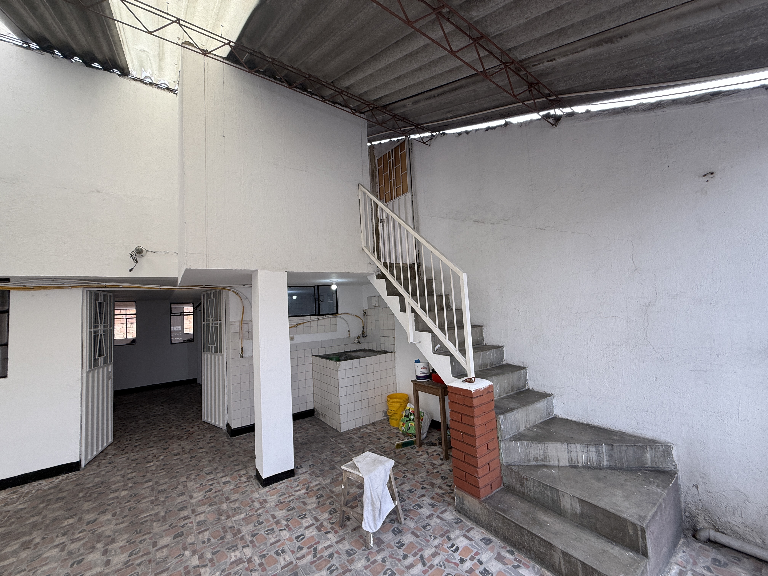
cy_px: 288
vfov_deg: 85.7
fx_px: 311
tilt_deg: +6.2
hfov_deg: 102.1
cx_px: 384
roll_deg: +2.2
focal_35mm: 14
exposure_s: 1/99
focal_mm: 2.22
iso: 50
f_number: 2.2
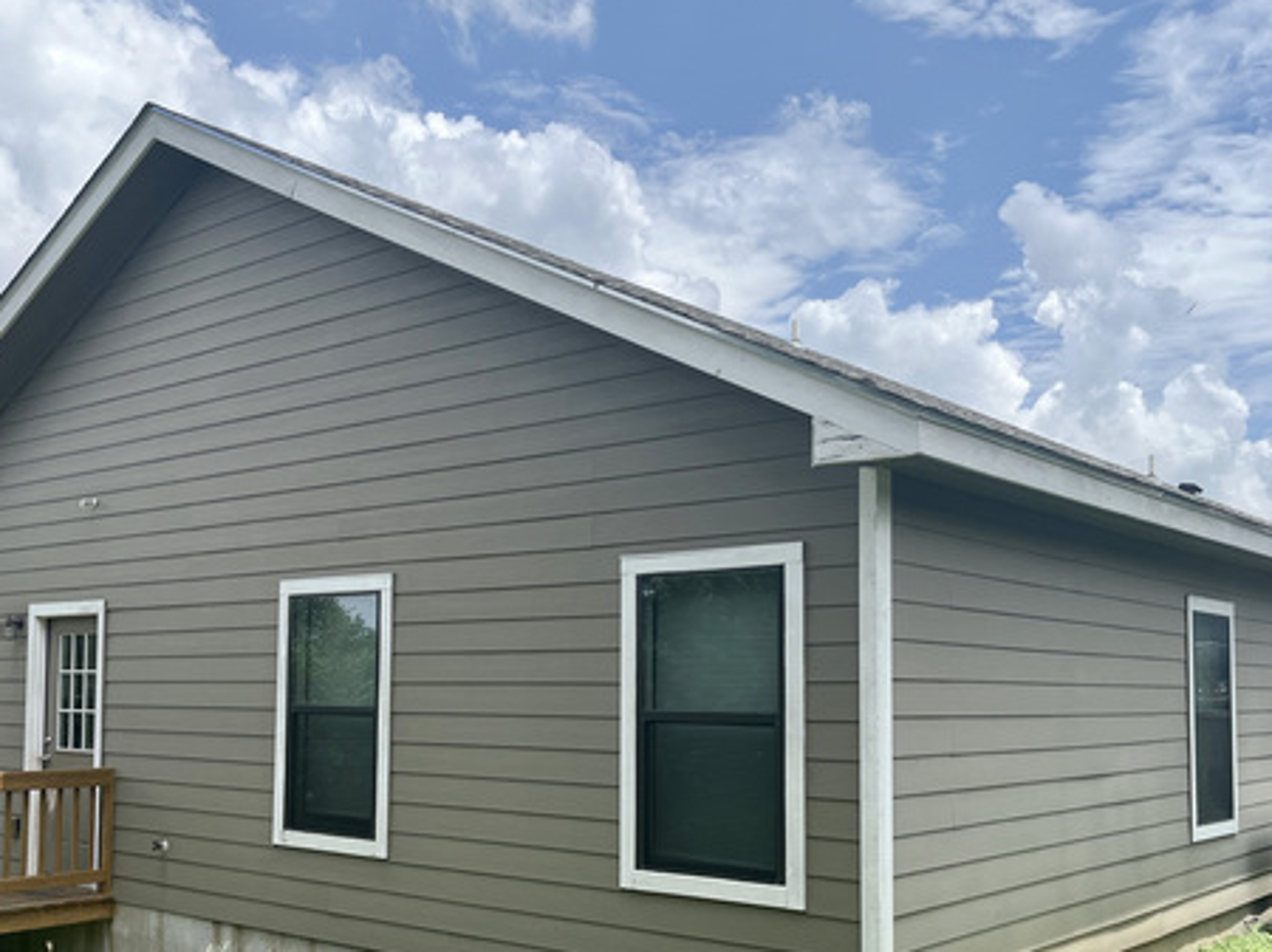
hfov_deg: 50.1
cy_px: 593
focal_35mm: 37
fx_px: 1359
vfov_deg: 38.4
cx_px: 577
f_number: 1.6
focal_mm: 5.1
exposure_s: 1/4149
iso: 50
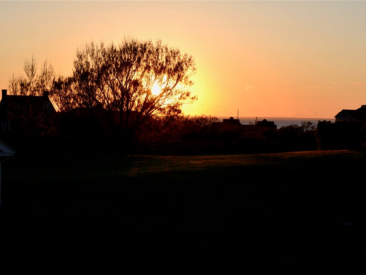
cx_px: 188
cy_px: 138
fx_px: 947
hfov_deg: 21.9
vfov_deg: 16.5
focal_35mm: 90
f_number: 8
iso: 100
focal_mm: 55
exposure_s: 1/200
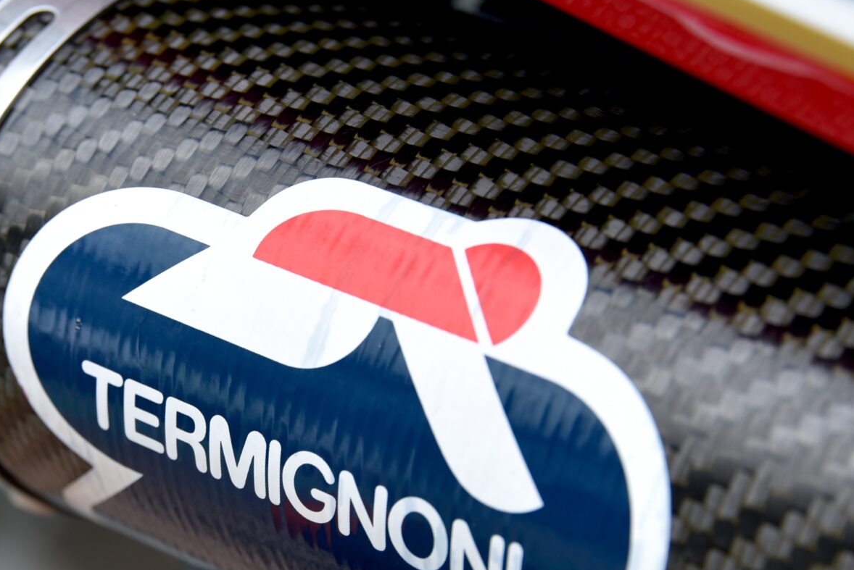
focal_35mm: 126
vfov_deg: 10.9
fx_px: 2991
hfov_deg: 16.2
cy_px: 452
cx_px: 260
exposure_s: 1/100
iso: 100
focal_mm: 58
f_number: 5
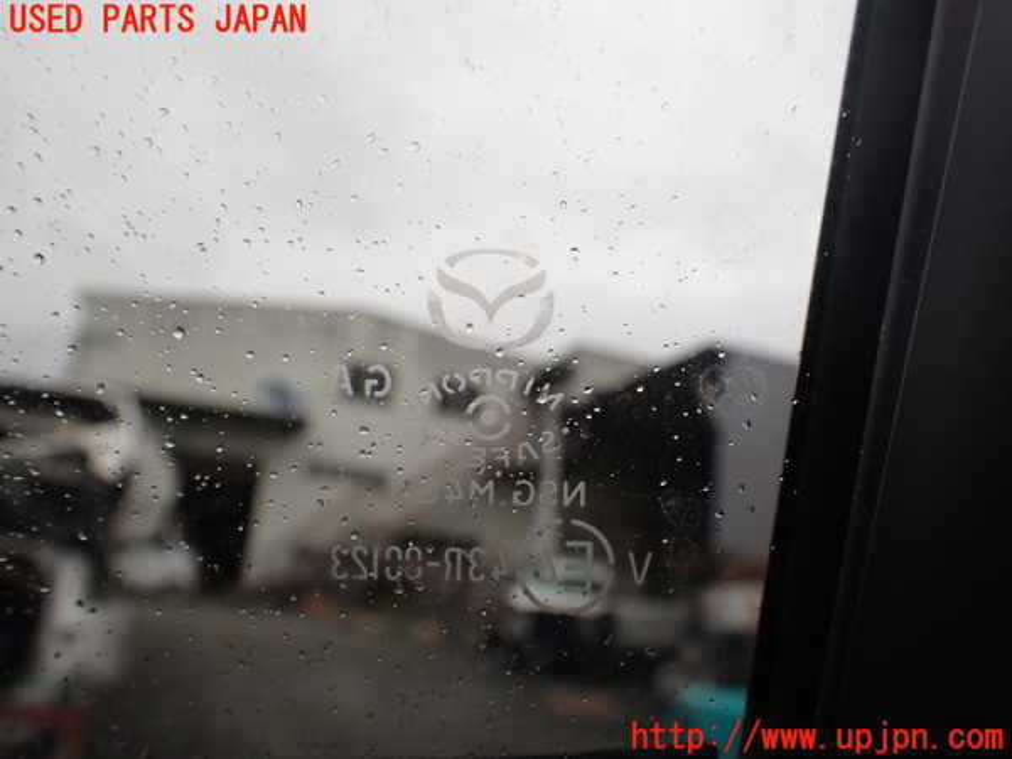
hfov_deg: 60.0
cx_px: 506
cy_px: 380
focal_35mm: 30
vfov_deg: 46.8
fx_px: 877
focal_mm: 5.4
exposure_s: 1/160
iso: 100
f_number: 3.2
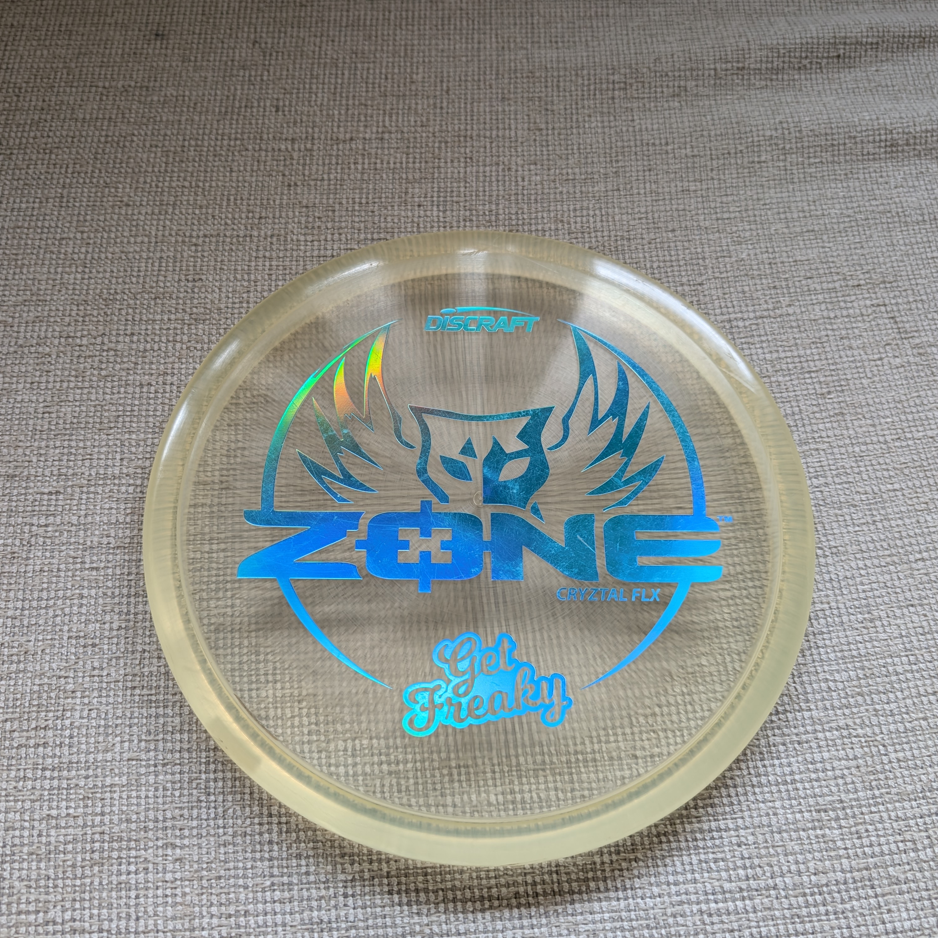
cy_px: 439
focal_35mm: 29
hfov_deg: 55.6
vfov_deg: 55.6
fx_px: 889
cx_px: 466
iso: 44
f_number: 1.68
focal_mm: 6.9
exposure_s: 1/62.4
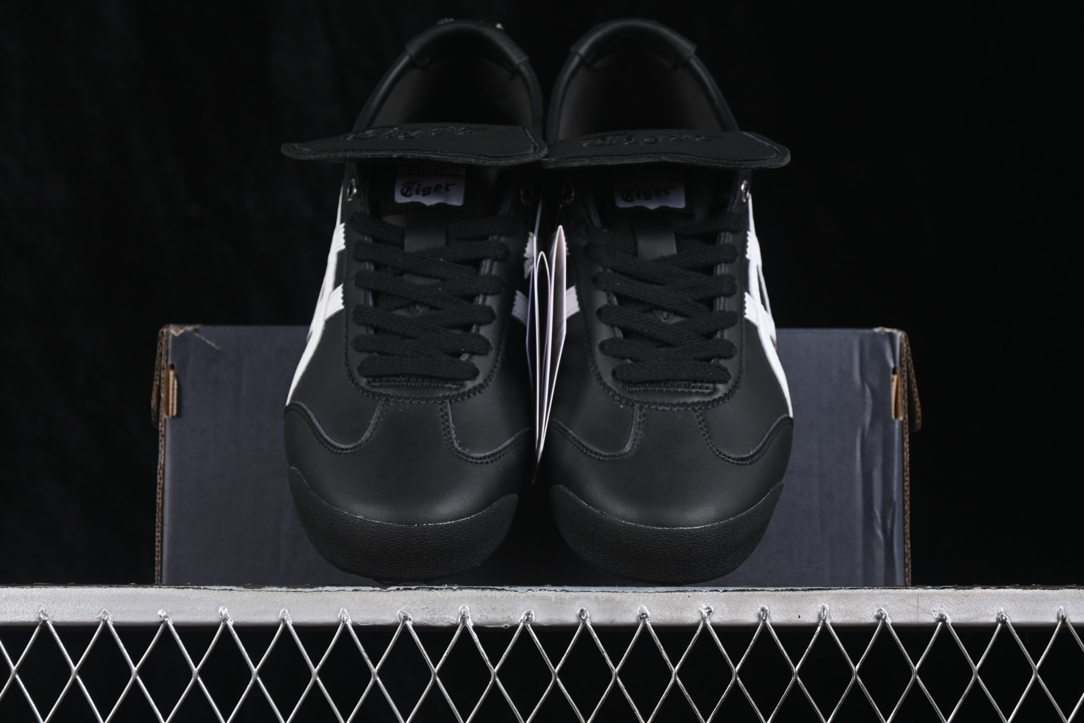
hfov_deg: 27.0
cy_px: 362
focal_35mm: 75
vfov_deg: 18.2
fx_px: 2258
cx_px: 542
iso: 160
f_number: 6.3
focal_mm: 50
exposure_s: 1/60
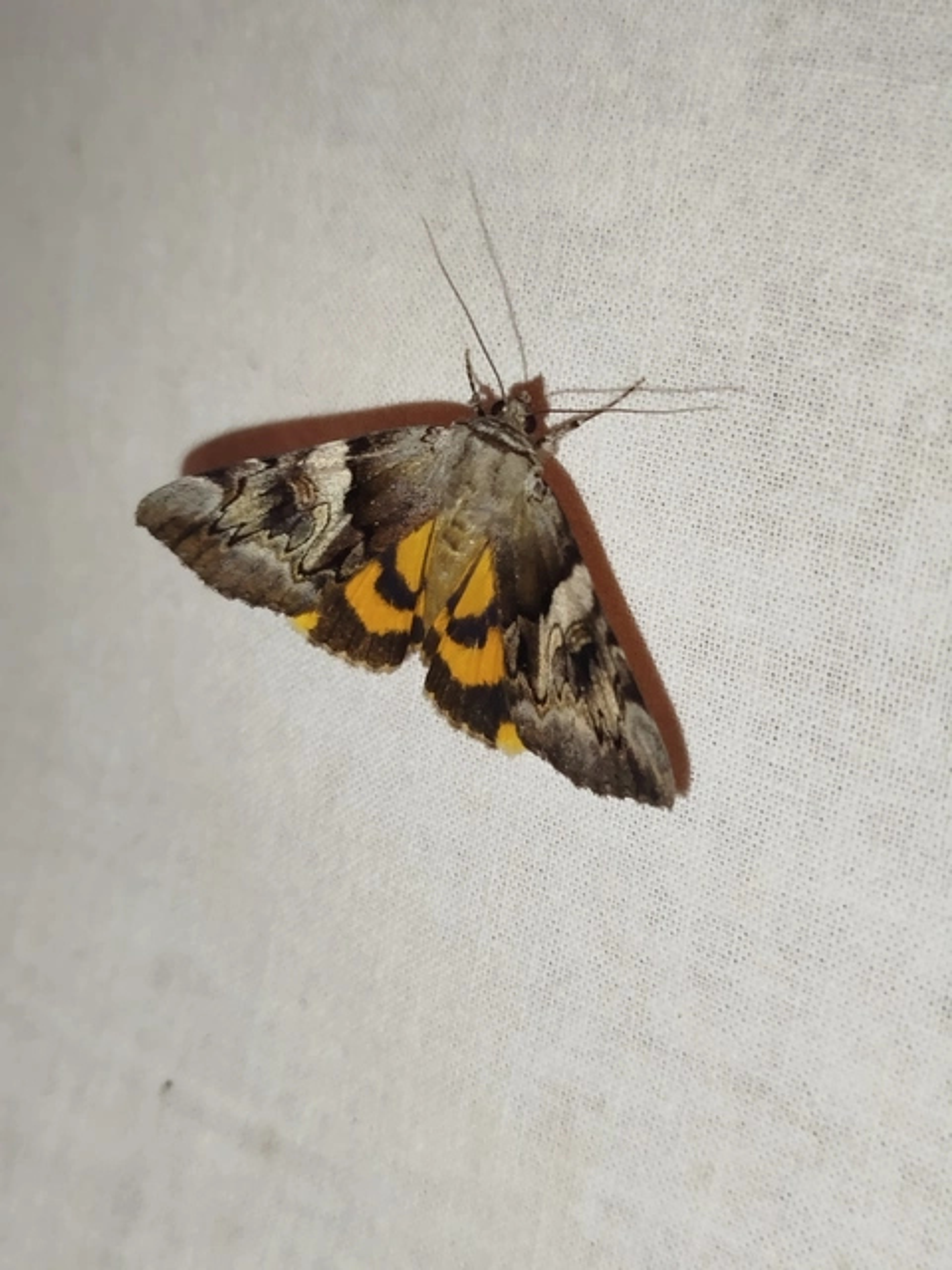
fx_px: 1577
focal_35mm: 43
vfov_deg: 43.9
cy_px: 635
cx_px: 476
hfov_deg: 33.6
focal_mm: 5.31
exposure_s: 1/50
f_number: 1.7
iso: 100
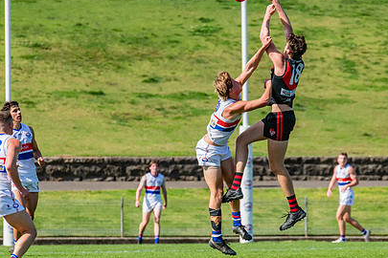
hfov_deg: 3.9
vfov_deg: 2.6
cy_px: 146
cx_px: 241
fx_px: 5733
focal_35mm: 532
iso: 800
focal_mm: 330
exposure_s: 1/1600
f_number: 9
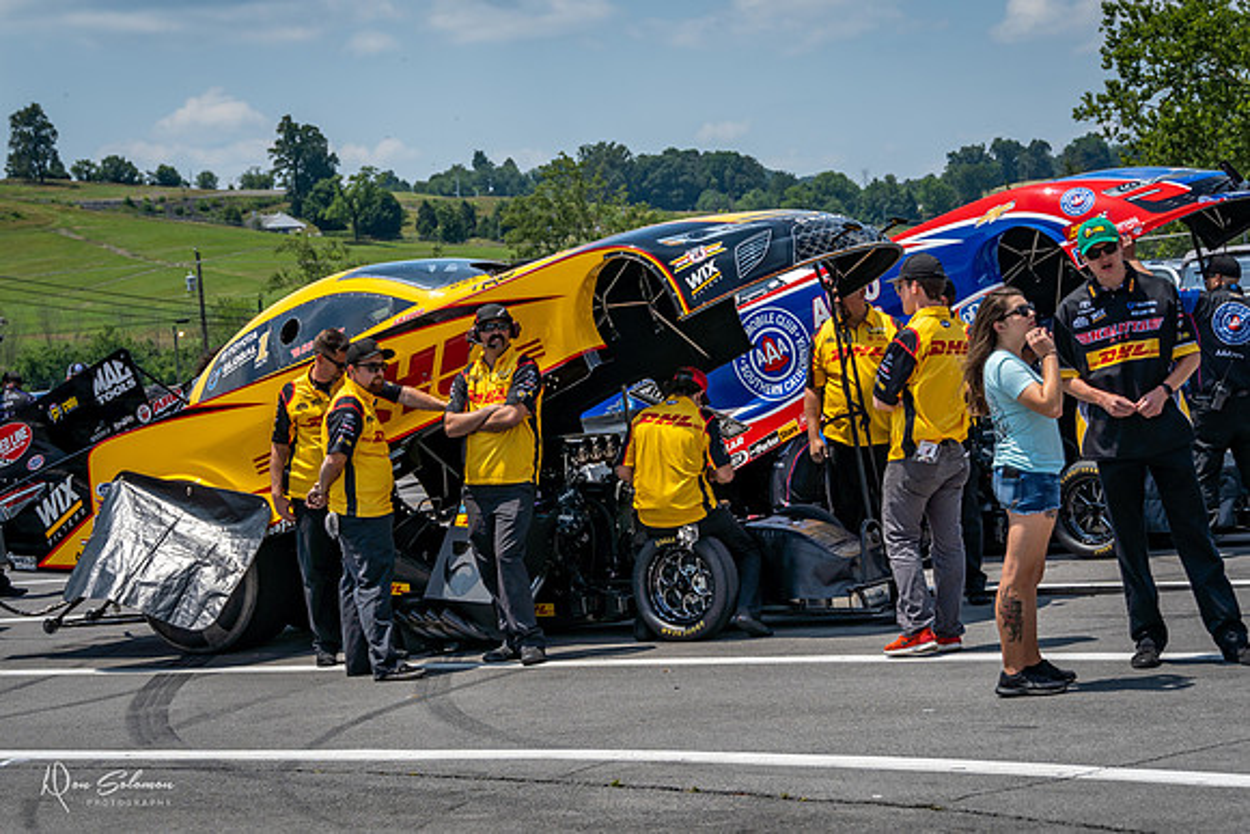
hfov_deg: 22.9
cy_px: 431
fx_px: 3091
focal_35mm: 89
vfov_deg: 15.4
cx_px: 596
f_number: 5.6
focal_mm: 49
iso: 100
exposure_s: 1/800
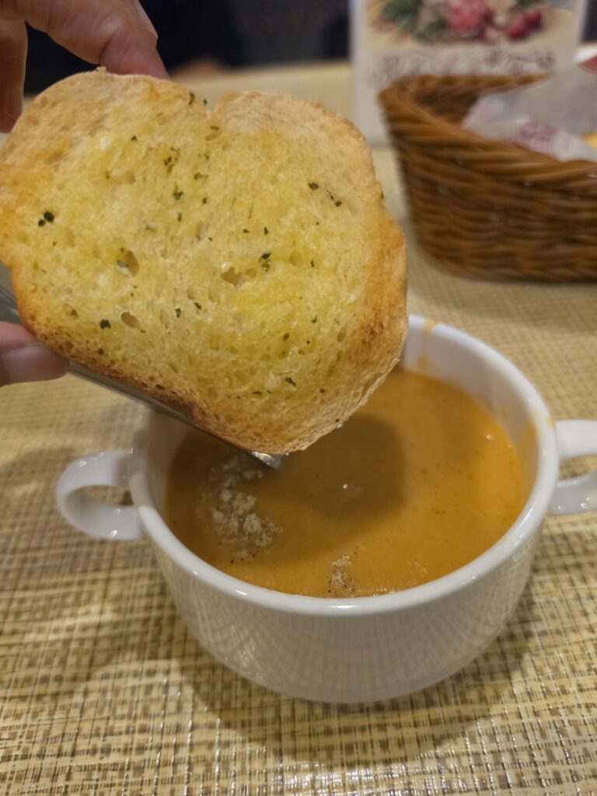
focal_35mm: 23
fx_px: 529
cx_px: 298
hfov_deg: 58.9
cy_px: 398
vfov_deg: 73.9
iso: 800
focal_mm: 6.5
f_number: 1.4
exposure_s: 1/100
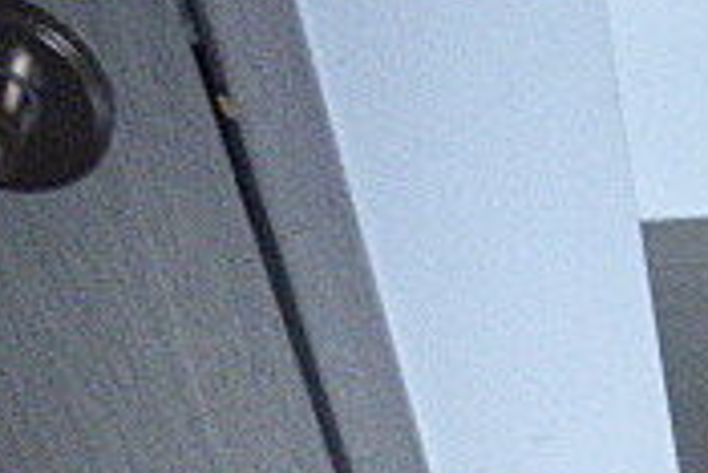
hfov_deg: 20.0
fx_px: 1496
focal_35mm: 76
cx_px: 1250
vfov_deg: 15.7
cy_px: 821
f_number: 2.8
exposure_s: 1/30
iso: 800
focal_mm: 3.58
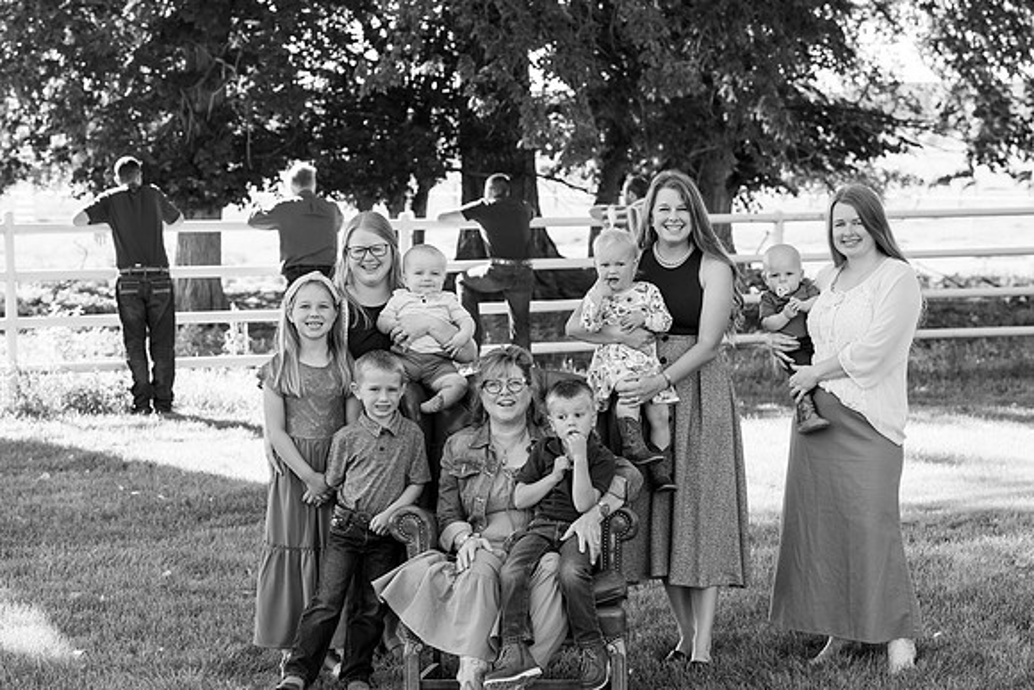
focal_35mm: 88
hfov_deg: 23.1
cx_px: 517
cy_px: 345
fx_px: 2528
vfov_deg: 15.5
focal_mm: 88
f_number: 5.6
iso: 800
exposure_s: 1/400
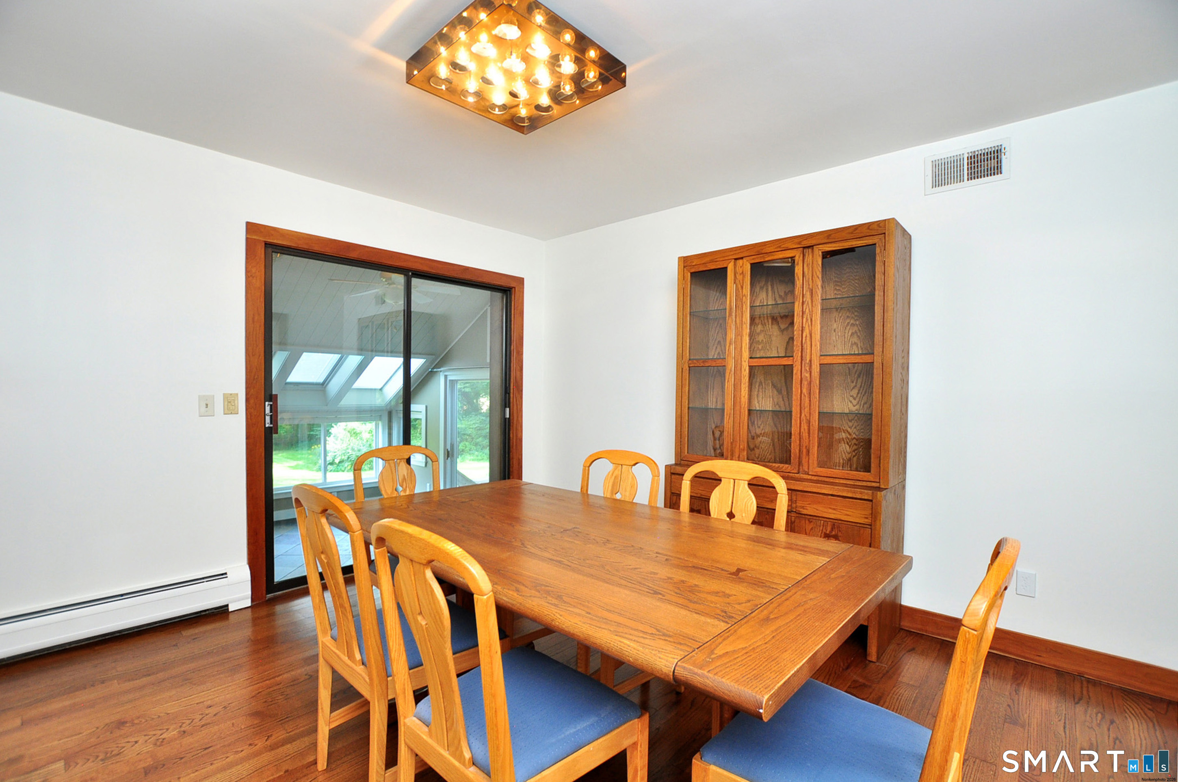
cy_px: 391
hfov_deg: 100.5
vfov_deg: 77.2
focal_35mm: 15
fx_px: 490
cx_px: 589
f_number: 4
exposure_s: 1/50
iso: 400
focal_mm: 10
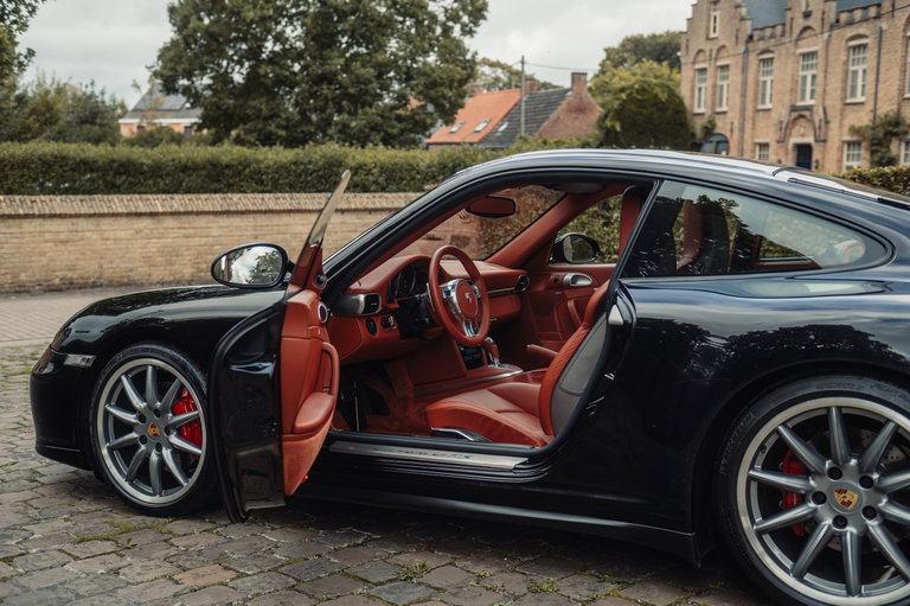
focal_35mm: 42
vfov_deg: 31.9
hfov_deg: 46.4
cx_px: 455
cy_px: 303
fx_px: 1061
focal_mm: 42
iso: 200
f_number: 3.5
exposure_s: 1/250
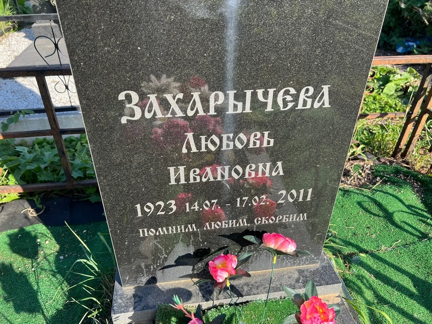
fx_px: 324
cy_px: 162
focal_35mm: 26
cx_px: 216
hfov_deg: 67.3
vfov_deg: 53.1
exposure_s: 1/894
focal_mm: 5.7
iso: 50
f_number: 1.5
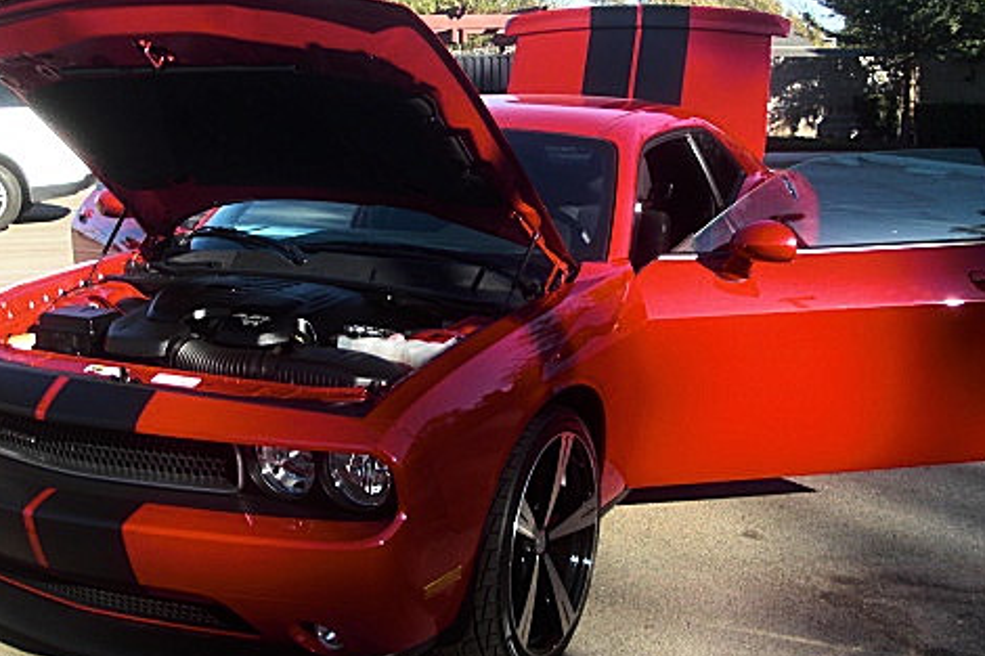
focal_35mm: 51
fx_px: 1395
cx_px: 461
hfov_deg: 38.9
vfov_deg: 26.5
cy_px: 300
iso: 50
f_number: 2.8
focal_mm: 6.3
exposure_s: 1/320
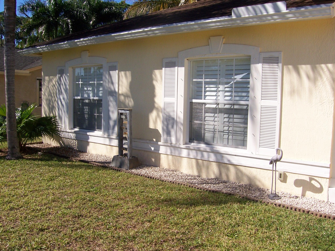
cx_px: 168
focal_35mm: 36
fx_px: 348
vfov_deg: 39.7
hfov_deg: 51.4
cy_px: 126
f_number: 4.8
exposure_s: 1/500
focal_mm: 6
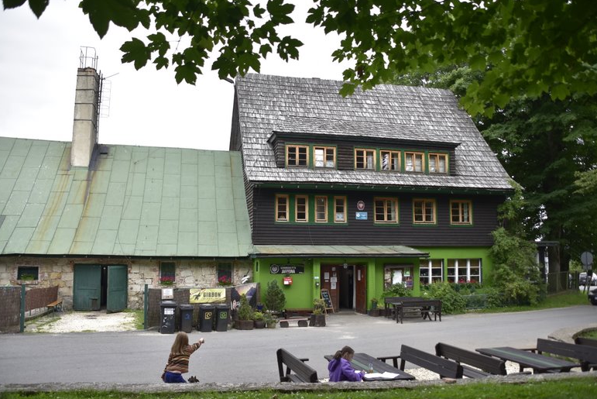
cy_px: 205
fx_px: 465
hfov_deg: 65.4
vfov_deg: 46.5
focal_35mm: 28
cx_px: 305
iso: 100
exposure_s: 1/320
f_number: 3.5
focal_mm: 18
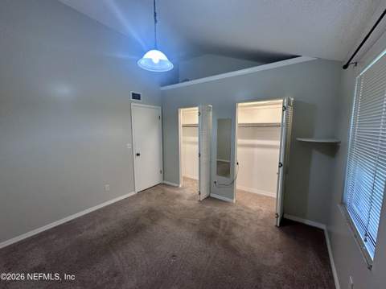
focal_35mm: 14
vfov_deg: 85.6
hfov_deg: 102.1
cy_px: 144
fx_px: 156
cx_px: 193
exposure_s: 1/60
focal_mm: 2.22
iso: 160
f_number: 2.2
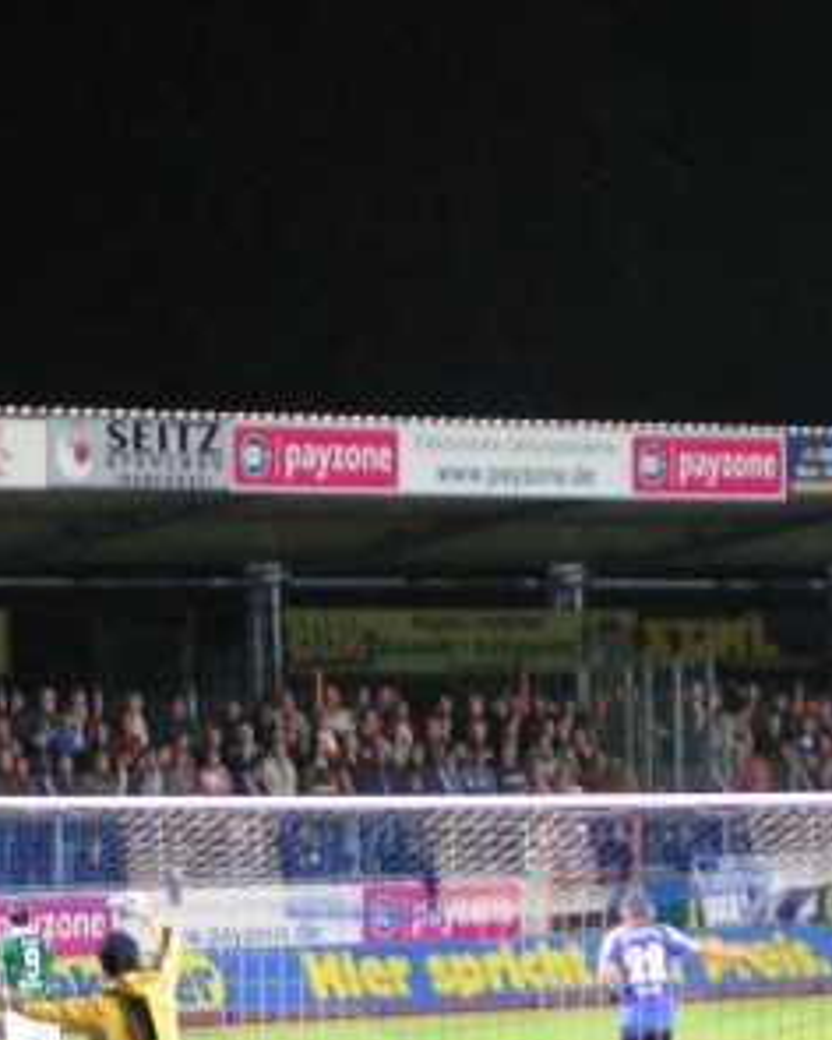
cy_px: 687
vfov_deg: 7.4
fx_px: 8064
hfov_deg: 5.9
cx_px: 159
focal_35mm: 262
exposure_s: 1/15
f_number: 3.5
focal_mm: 15.2
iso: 200
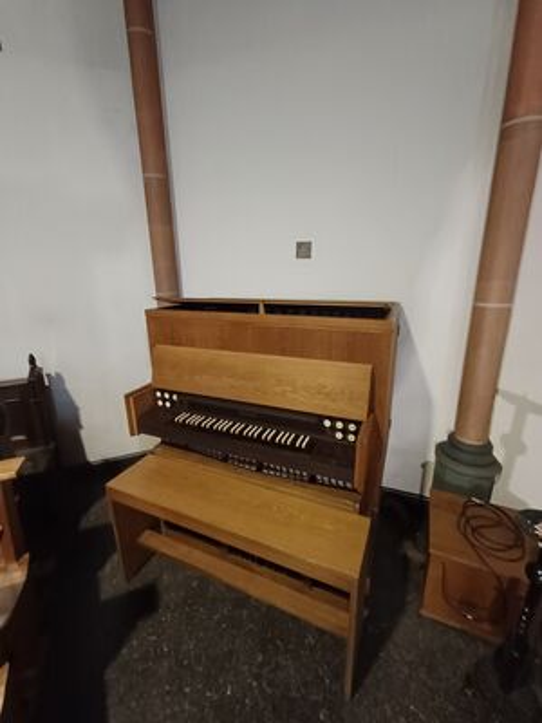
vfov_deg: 94.5
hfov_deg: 78.1
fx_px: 334
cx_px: 271
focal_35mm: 16
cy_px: 362
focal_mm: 1.64
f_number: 2.2
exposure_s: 1/14.3
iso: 800
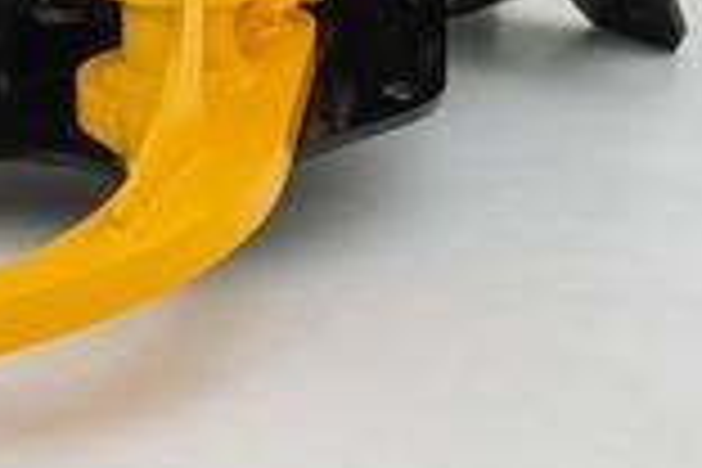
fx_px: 2554
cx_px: 63
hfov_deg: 15.5
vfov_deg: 10.1
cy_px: -227
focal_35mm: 131
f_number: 5.6
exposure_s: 1/80
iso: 250
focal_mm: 41
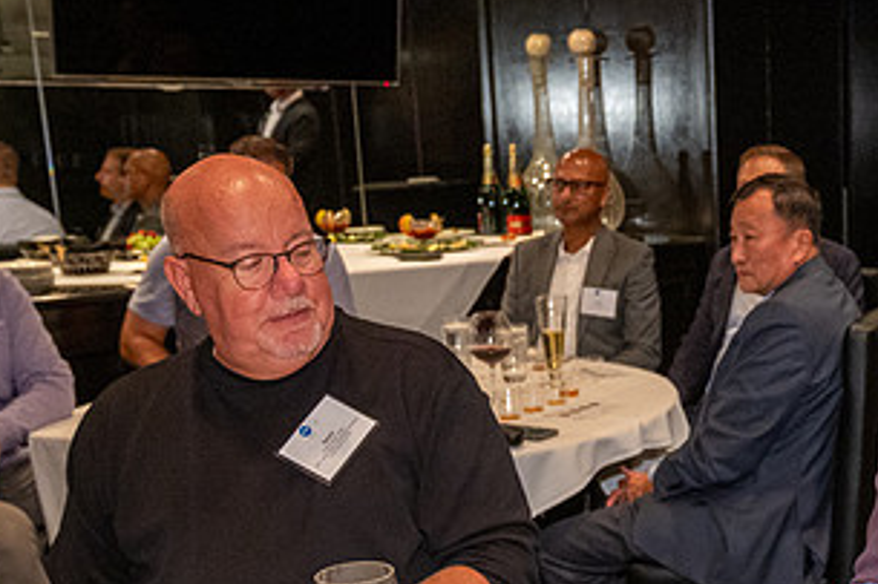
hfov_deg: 32.1
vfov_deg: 22.7
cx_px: 815
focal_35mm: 59
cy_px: 463
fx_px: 1438
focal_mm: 31
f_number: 4
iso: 5000
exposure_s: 1/60
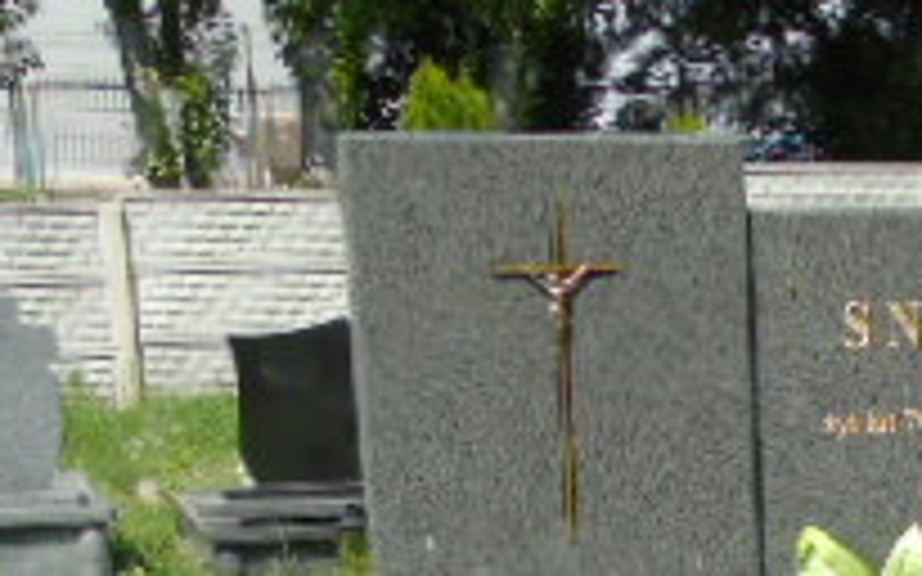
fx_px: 2412
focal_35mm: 96
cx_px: 1097
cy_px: 1048
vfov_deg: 12.4
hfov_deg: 20.3
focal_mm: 5.2
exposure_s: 1/500
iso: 80
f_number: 3.6
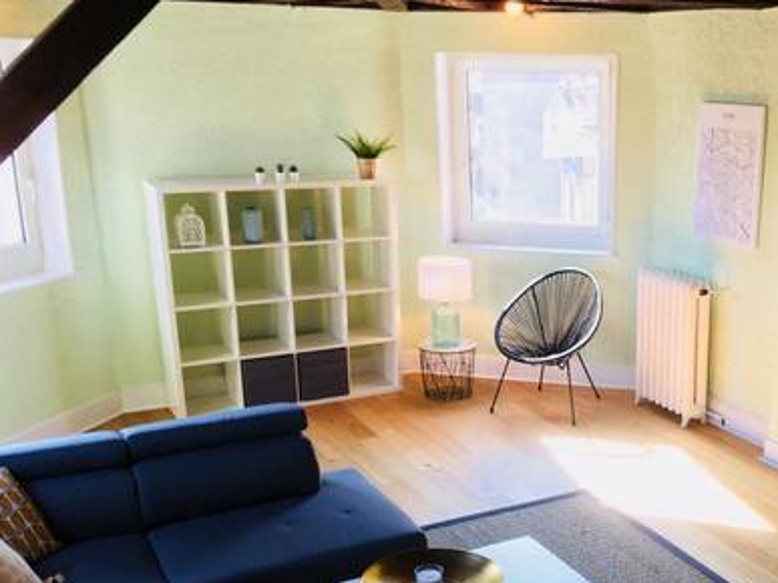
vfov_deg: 31.8
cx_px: 583
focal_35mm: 45
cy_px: 400
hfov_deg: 40.9
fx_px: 1011
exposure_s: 1/50
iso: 32
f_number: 2.2
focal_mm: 4.15
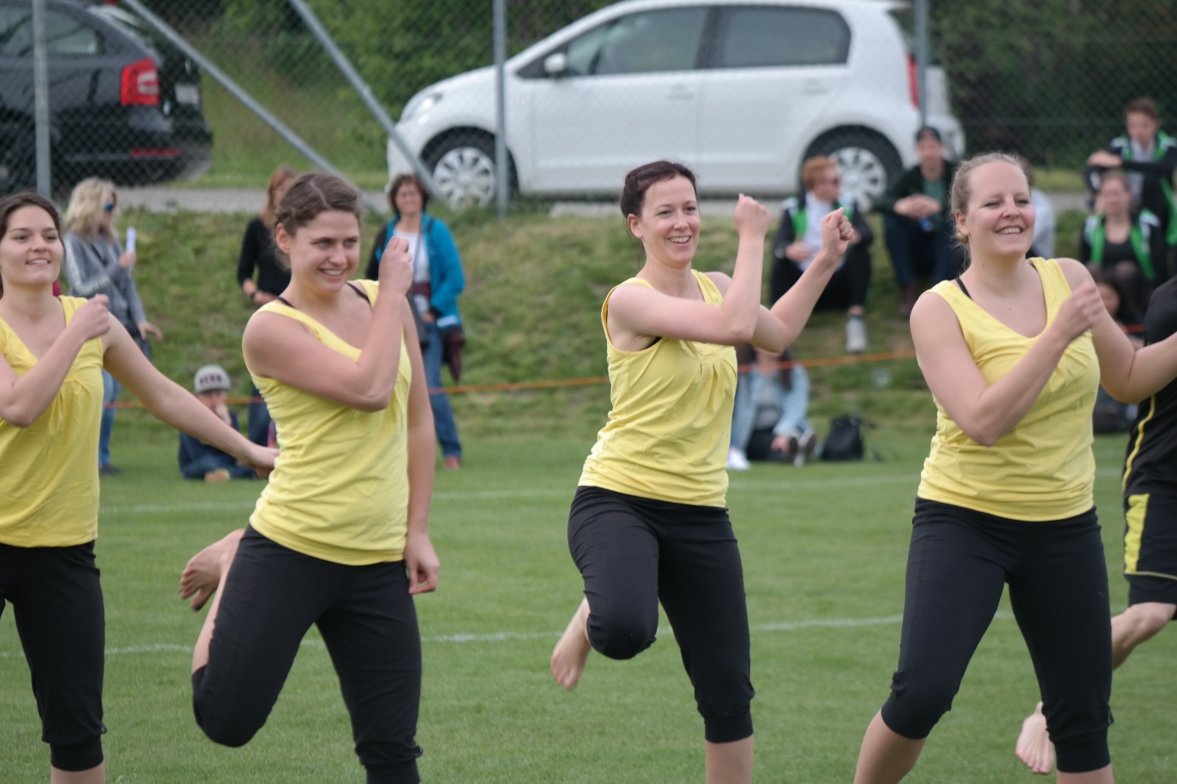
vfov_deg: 5.2
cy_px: 392
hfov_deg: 7.8
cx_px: 588
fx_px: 8596
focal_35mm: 263
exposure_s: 1/250
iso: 200
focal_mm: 171
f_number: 5.6
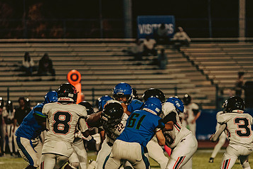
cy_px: 119
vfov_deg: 4.7
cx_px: 166
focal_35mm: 293
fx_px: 2061
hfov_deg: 7.0
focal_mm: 180
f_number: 2.8
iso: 2500
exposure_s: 1/1000
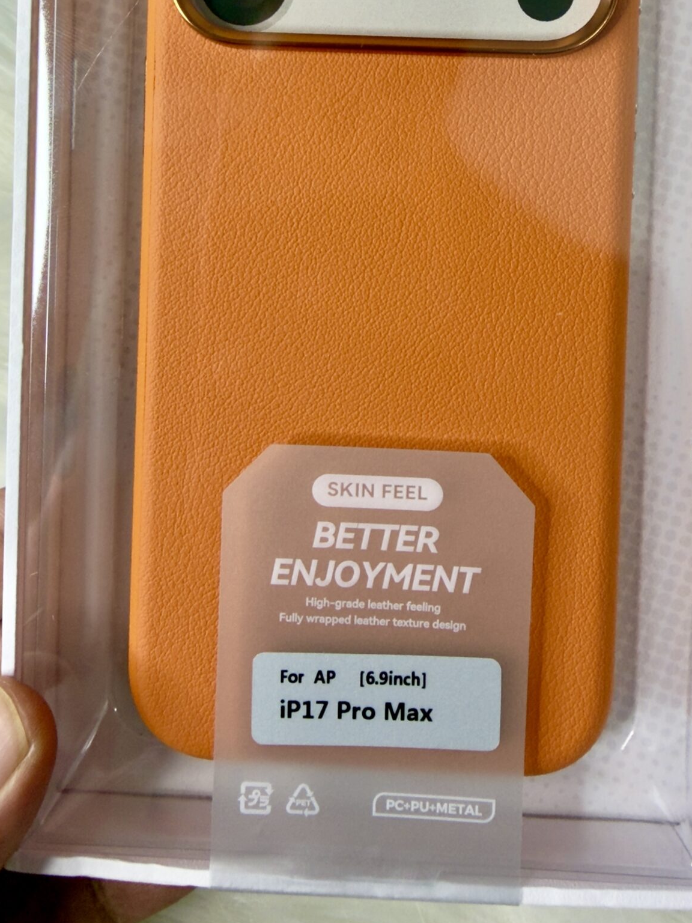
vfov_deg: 45.0
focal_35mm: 40
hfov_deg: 35.9
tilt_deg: -50.5
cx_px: 382
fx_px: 1066
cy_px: 219
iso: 100
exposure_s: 1/120
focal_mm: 2.22
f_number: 2.2
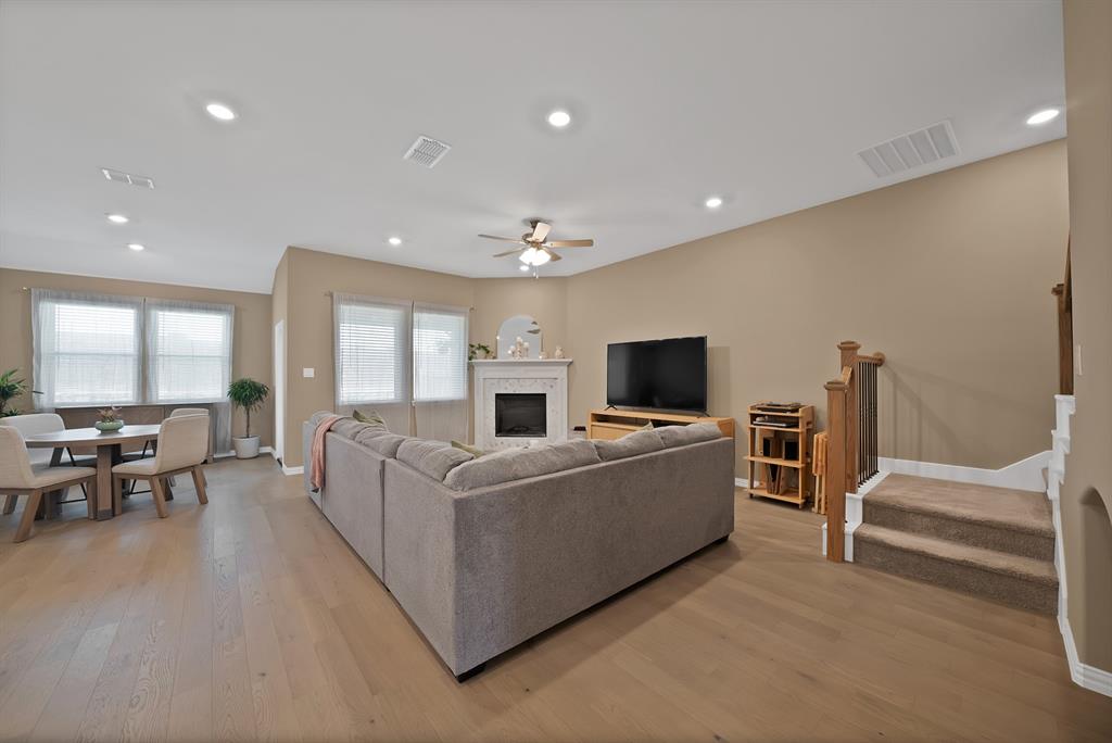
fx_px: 371
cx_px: 556
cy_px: 372
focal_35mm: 12
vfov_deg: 90.1
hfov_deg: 112.6
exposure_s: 1/3
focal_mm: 12
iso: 640
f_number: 9
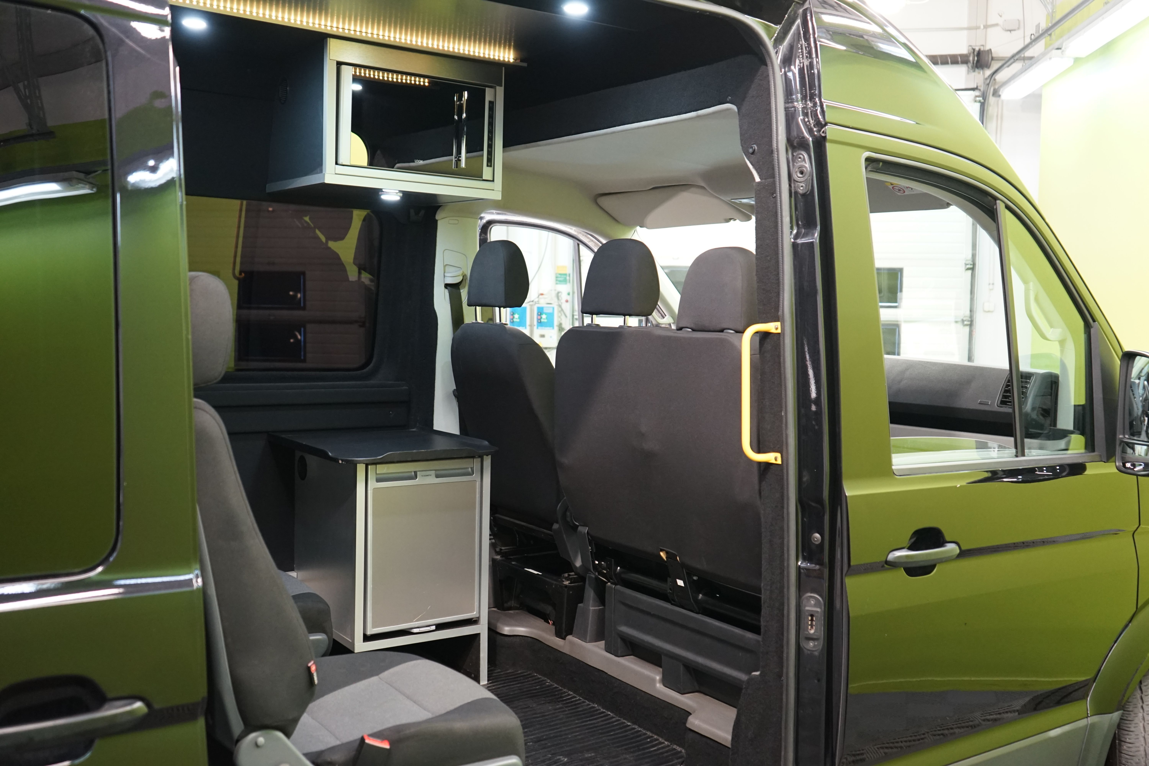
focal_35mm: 34
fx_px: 1085
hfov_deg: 55.8
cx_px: 574
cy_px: 383
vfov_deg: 38.9
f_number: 4
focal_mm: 34
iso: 2000
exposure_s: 1/50
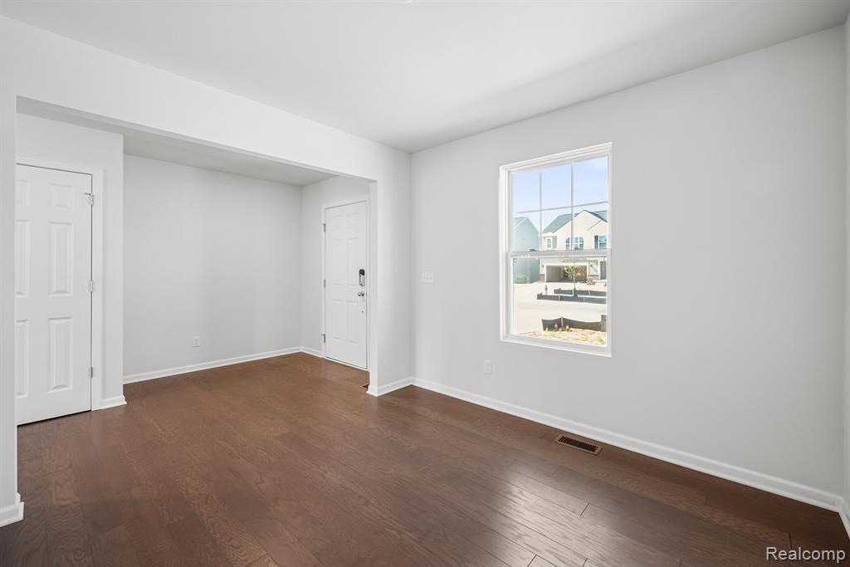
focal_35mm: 14
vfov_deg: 81.2
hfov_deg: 104.2
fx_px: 331
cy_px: 284
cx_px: 425
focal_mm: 14
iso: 80
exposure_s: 1.3
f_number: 9
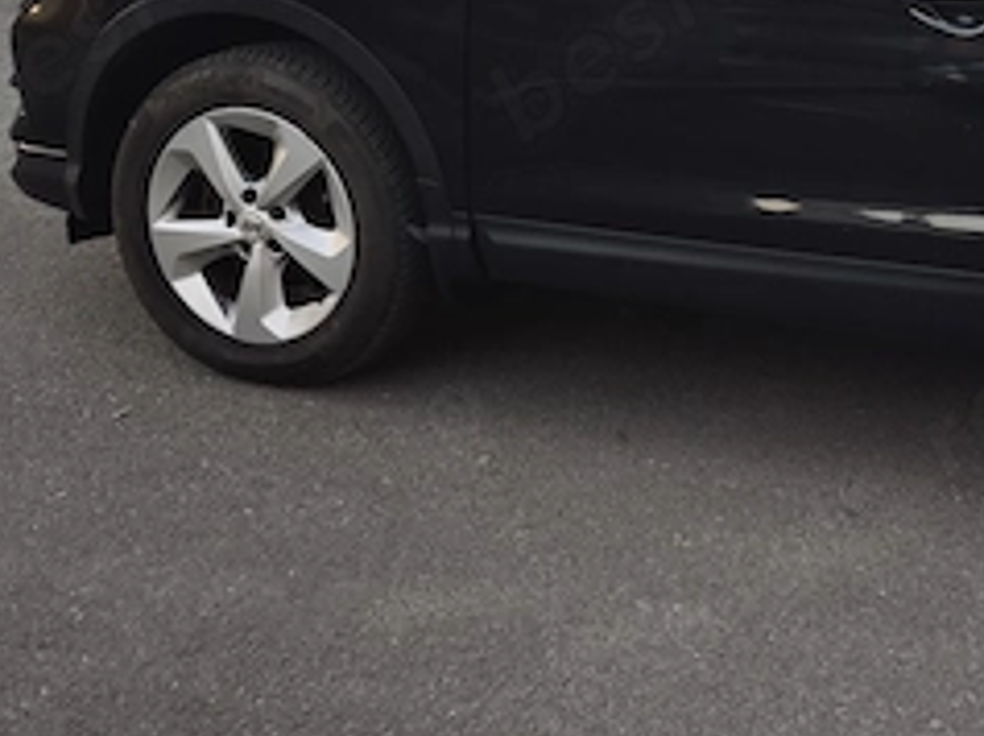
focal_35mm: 58
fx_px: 1647
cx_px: 1083
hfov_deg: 29.9
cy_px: -8
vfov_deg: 24.0
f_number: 1.6
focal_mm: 6.57
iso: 125
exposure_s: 1/100
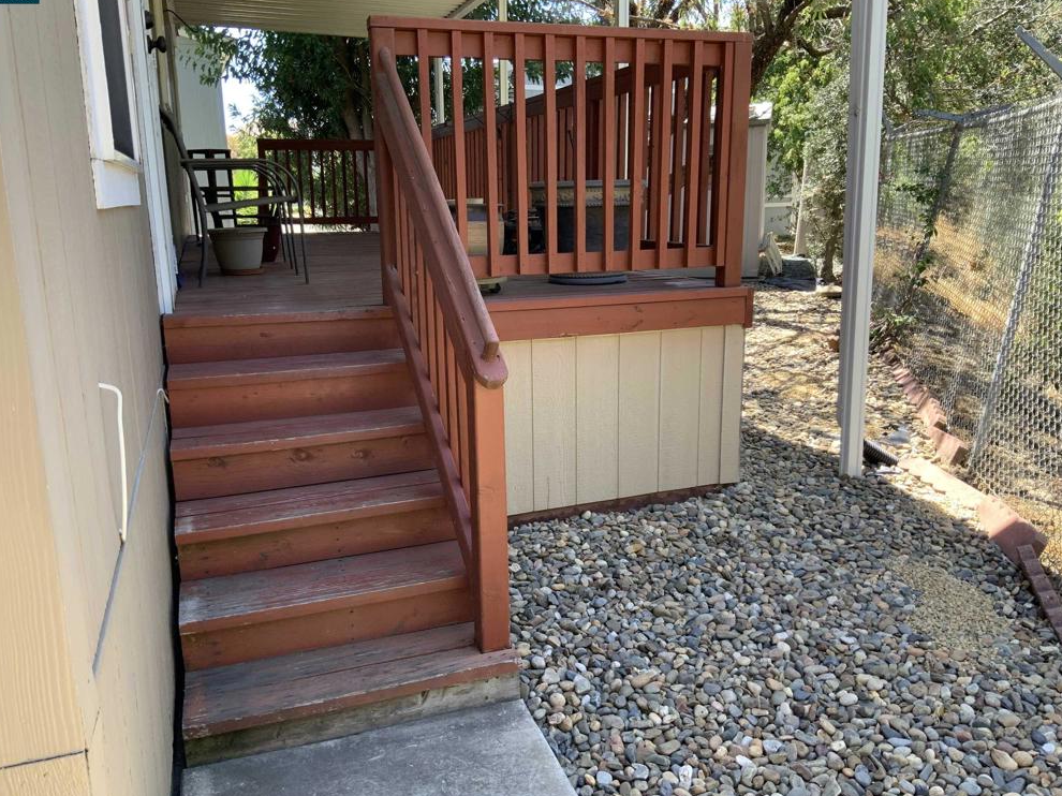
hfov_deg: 60.0
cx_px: 517
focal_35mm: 30
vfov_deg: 46.8
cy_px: 398
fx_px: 920
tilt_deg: -13.4
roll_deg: +2.1
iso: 20
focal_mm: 3
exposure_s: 1/122
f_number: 1.8
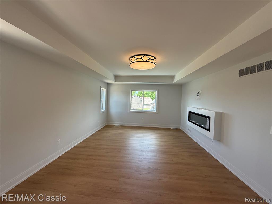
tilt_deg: -0.8
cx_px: 136
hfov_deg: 102.1
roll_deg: -1.7
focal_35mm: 14
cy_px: 102
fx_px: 110
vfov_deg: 85.7
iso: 64
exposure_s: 1/120
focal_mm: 2.22
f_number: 2.2
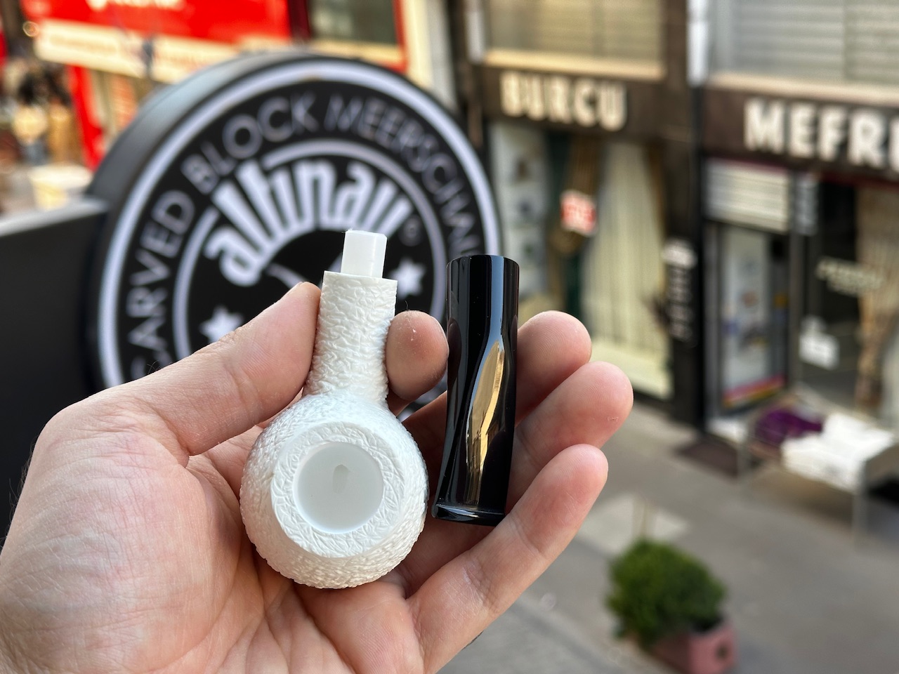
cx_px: 450
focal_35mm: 48
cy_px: 337
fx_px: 1247
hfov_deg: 39.7
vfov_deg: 30.3
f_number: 1.78
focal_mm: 6.86
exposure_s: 1/193
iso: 50
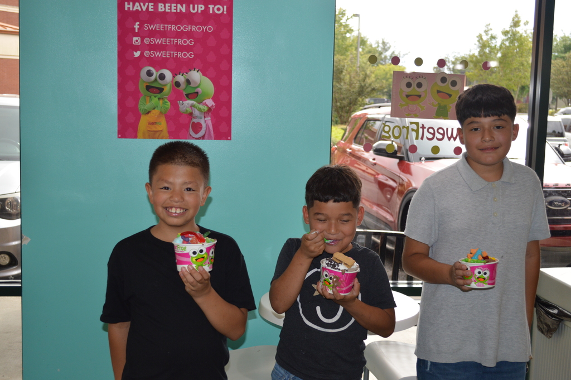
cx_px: 286
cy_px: 190
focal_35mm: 48
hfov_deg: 41.1
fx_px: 761
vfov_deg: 28.0
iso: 400
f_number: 4.8
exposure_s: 1/100
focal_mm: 32
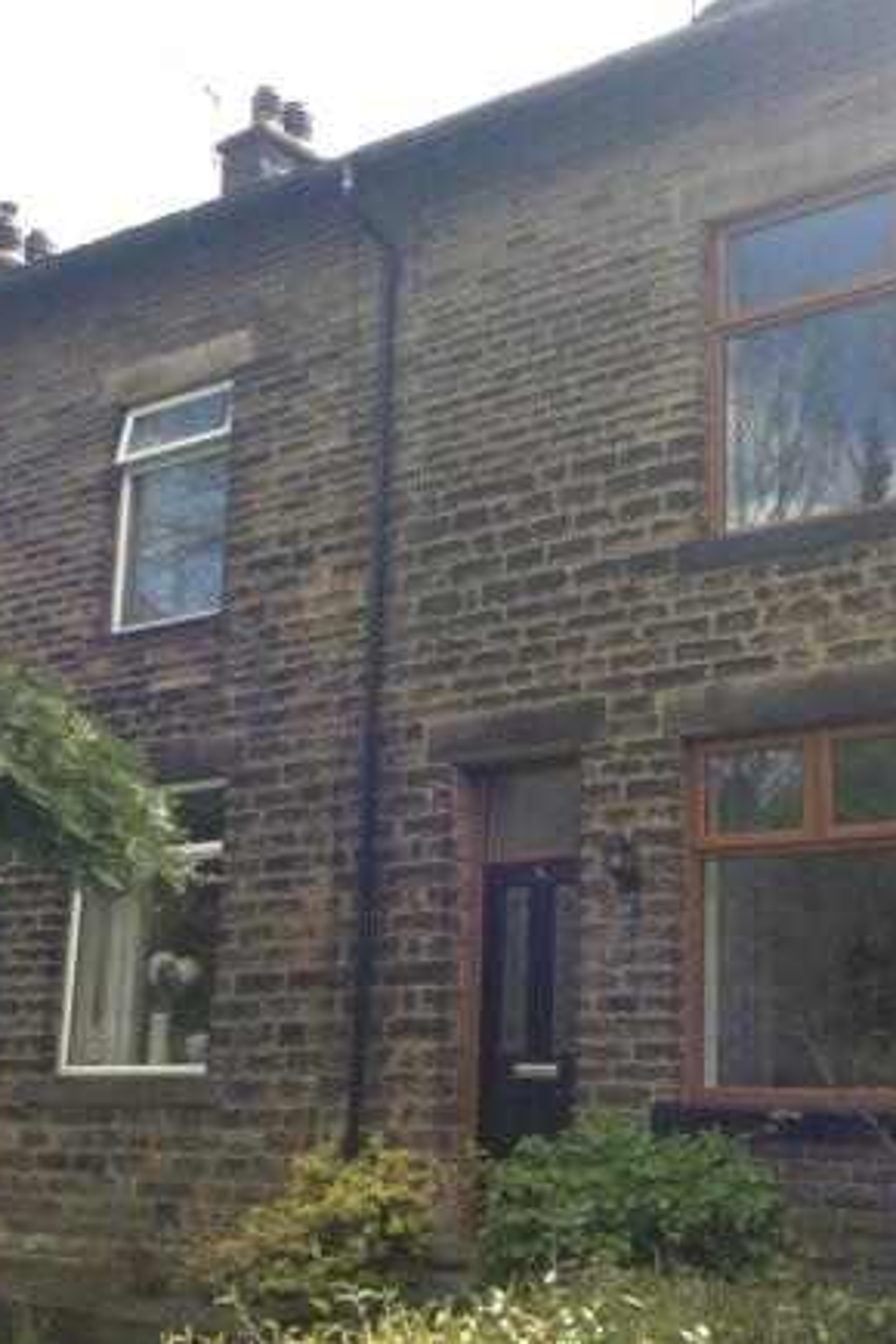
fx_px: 1717
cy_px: 672
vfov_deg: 42.7
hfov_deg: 28.6
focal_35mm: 46
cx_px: 715
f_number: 2.4
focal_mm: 4.13
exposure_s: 1/433
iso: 50
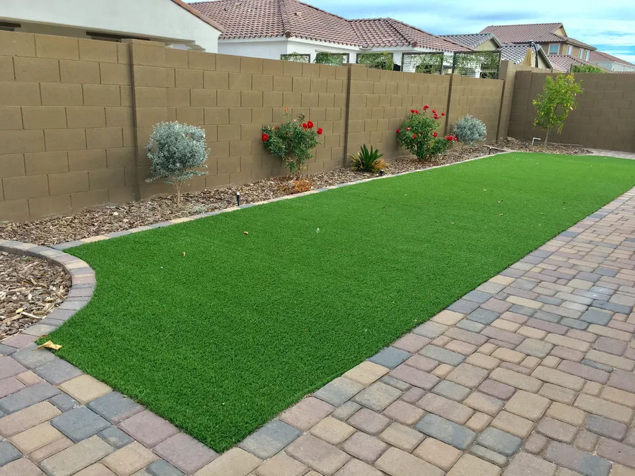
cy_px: 238
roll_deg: -2.5
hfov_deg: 61.7
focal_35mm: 29
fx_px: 532
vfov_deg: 48.2
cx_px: 318
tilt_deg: -15.6
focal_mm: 4.2
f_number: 2.2
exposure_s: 1/293
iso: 25
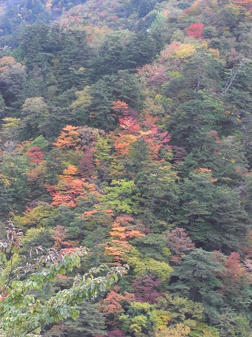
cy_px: 168
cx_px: 126
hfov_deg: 13.0
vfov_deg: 17.3
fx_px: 1107
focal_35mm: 114
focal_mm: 23.7
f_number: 5.1
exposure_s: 1/160
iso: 400
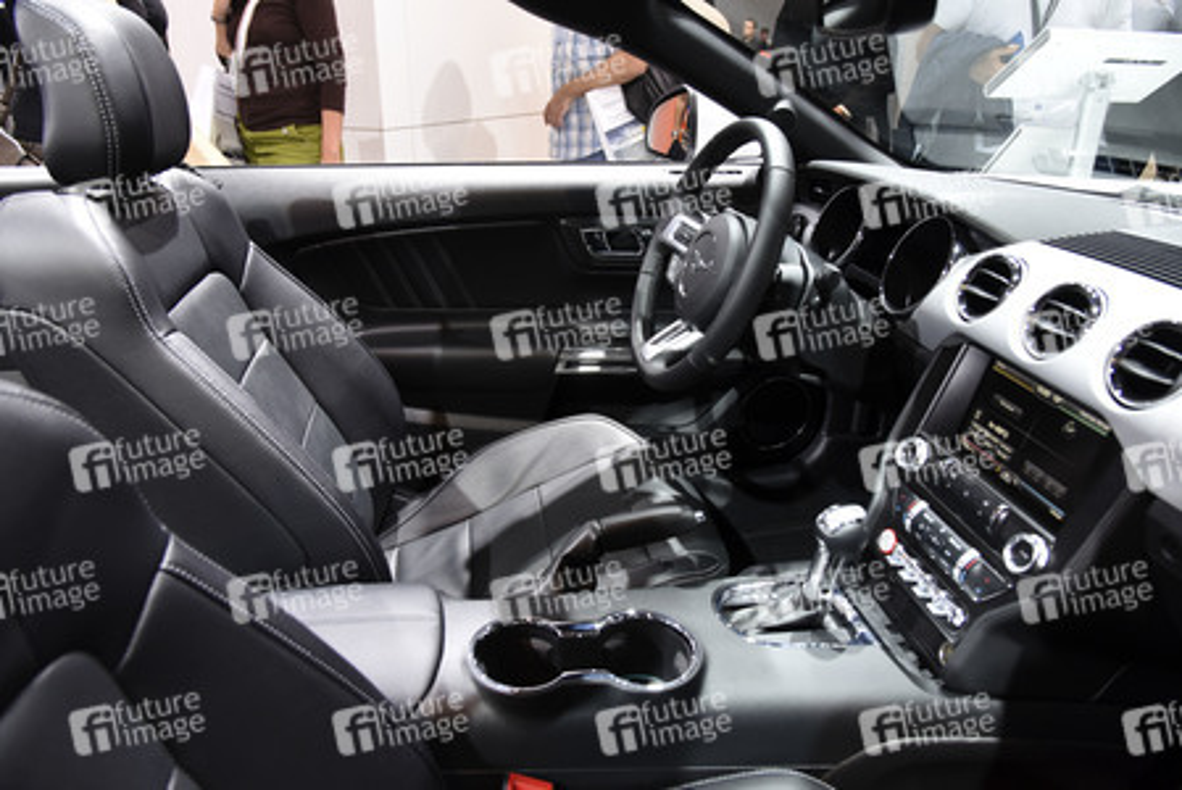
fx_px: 788
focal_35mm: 24
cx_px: 591
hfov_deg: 73.7
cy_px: 395
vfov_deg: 53.2
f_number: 5.6
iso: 1600
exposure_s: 1/100
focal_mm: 24
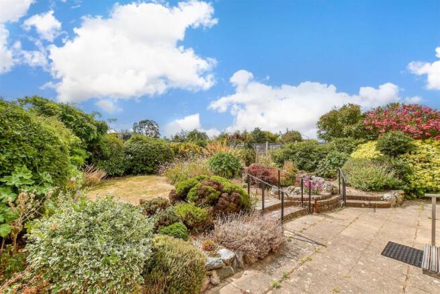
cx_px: 220
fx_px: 183
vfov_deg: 77.4
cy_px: 147
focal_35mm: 15
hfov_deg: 100.4
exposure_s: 1/640
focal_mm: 10
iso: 160
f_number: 8
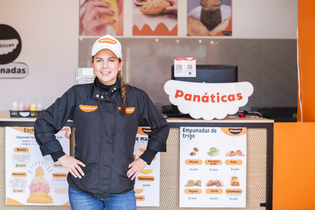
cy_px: 96
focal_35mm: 39
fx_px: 341
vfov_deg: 34.2
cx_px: 147
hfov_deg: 49.5
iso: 100
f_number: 2.8
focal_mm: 35
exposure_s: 1/125
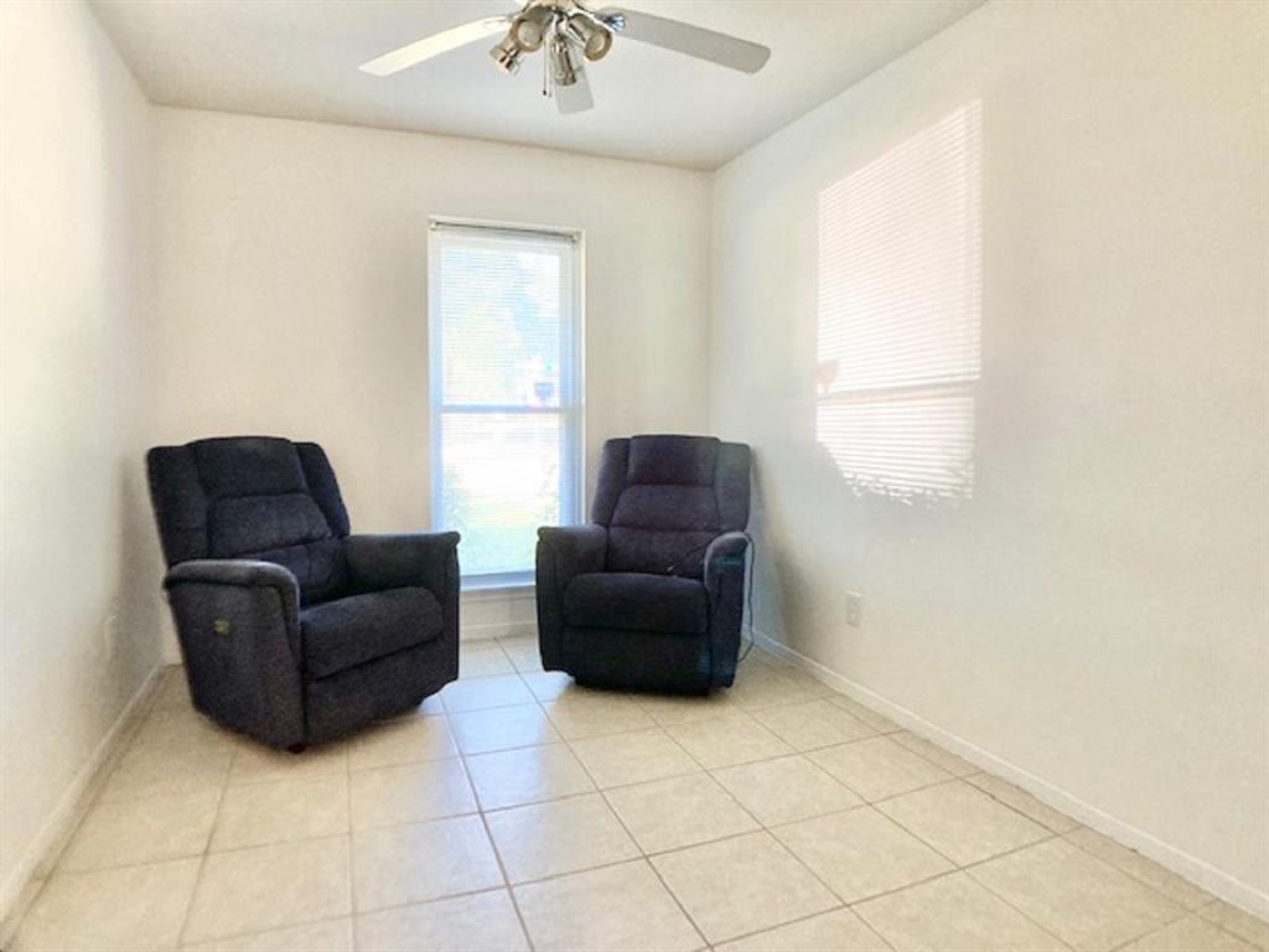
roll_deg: -0.5
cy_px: 476
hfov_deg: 63.4
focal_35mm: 28
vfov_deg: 49.7
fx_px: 1026
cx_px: 634
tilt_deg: -3.6
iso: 320
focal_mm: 3.99
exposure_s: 1/60
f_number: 1.8
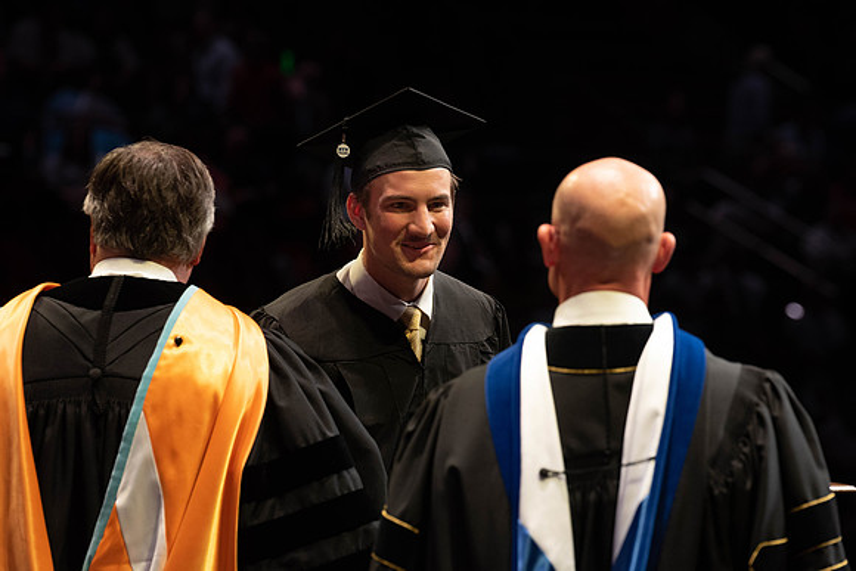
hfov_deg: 11.8
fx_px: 4156
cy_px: 259
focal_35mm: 175
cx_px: 468
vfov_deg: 7.9
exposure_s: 1/320
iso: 1600
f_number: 4.5
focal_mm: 160
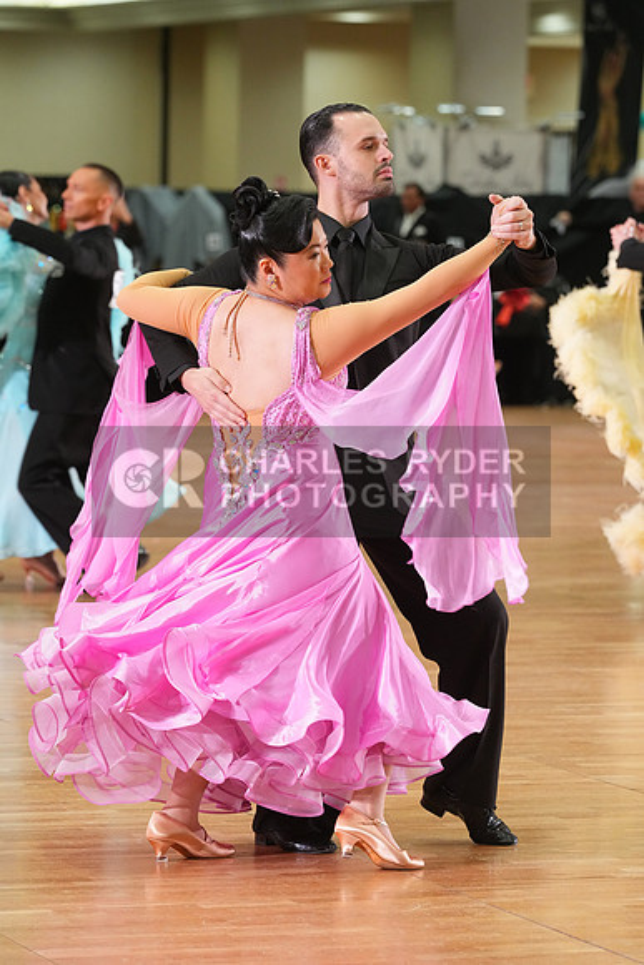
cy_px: 482
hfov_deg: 8.0
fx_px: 4585
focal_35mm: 171
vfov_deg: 12.0
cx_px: 322
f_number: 5.6
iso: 4000
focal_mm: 171
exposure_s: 1/200
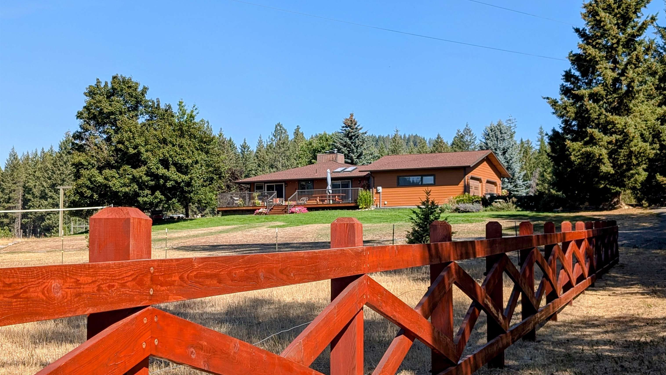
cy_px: 187
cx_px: 336
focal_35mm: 54
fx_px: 954
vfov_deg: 22.2
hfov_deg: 38.5
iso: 20
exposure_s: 1/789
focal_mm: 6.9
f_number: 1.68
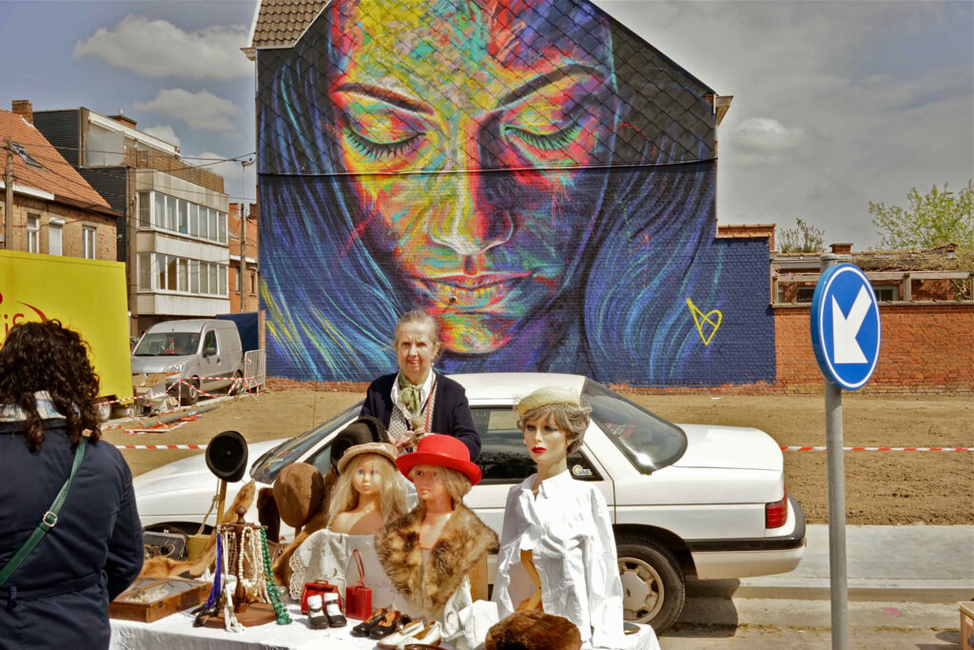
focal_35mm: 35
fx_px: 947
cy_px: 325
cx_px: 487
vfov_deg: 37.9
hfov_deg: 54.4
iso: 640
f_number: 20
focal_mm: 35
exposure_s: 1/200
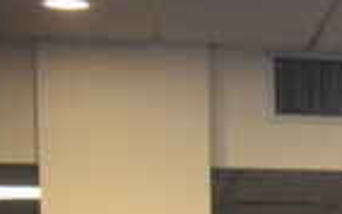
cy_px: 416
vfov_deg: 8.4
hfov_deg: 11.6
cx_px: 821
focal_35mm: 149
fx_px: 1390
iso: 800
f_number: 3.5
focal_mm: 18
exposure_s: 1/60
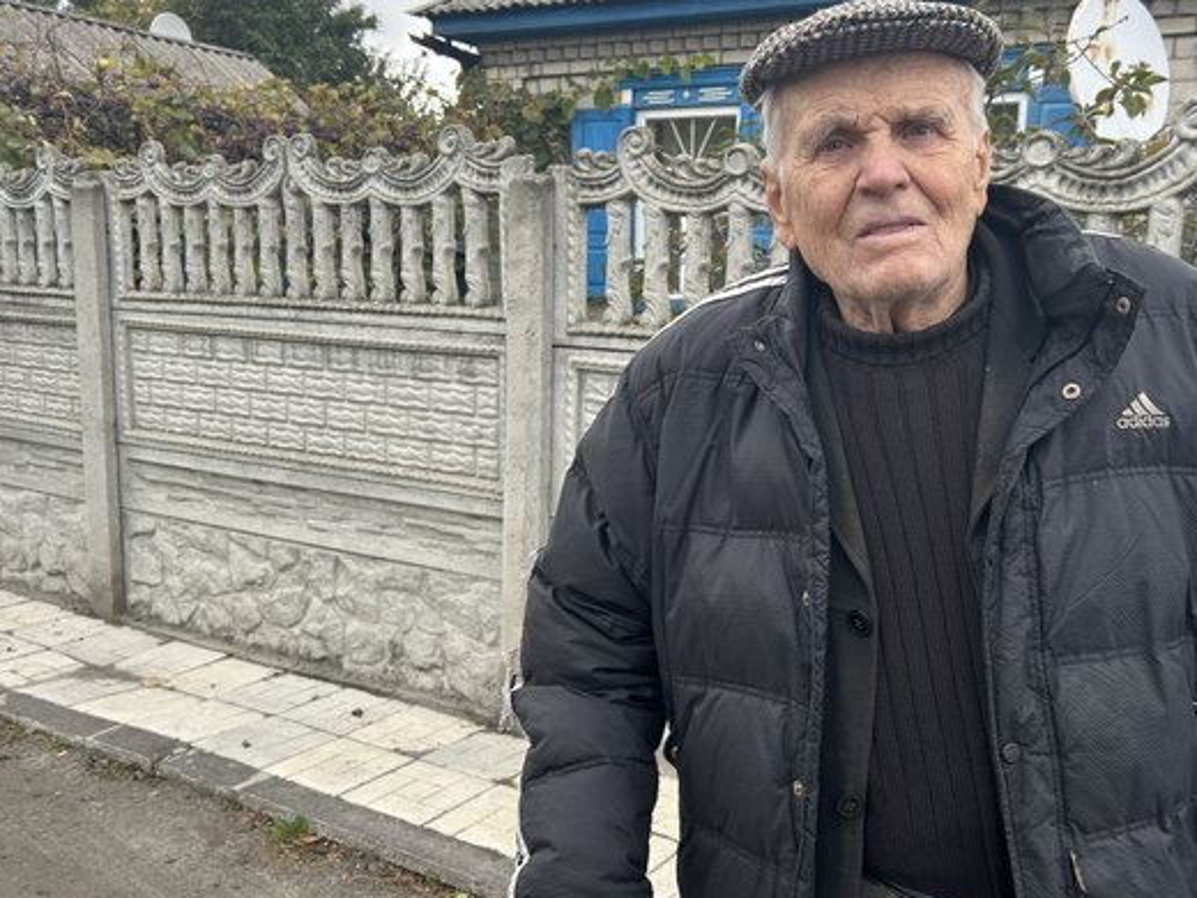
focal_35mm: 34
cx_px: 693
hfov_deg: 53.7
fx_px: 1176
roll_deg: -0.4
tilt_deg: -8.7
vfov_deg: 41.8
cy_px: 440
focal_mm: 5.7
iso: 40
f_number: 1.5
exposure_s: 1/266
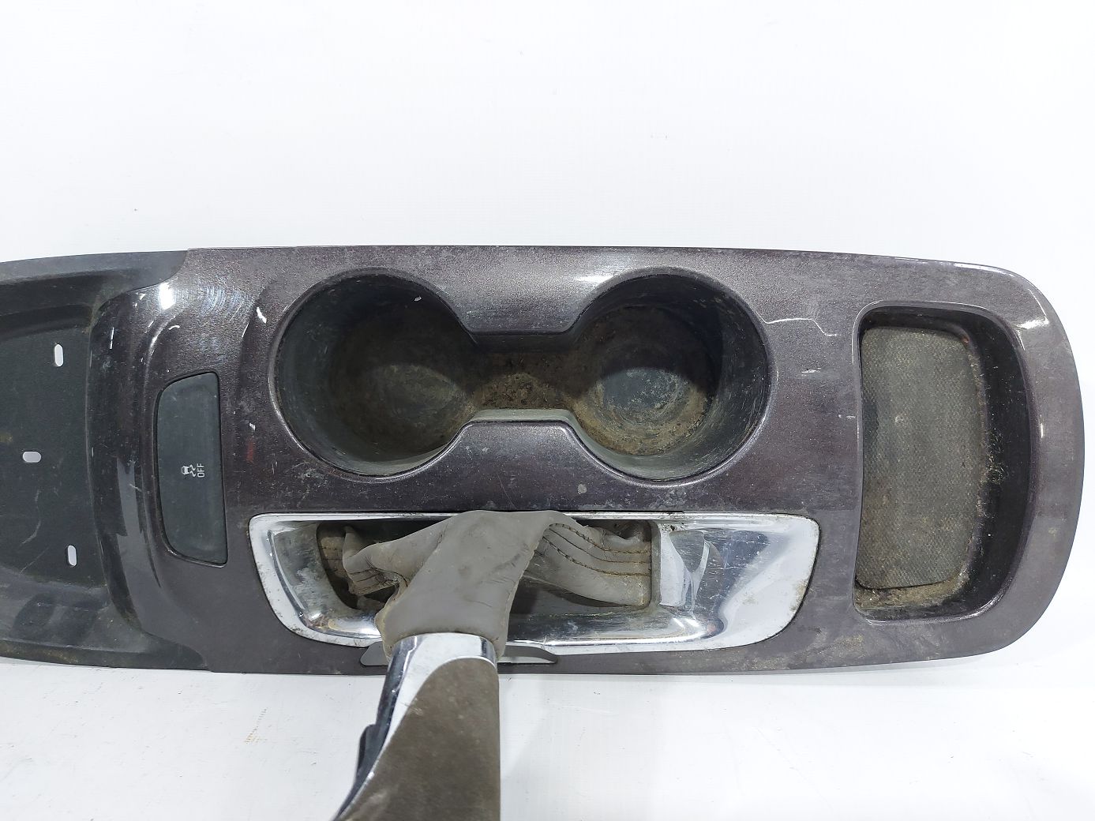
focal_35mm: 24
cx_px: 548
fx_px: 759
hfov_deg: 71.6
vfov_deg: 56.8
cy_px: 410
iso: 125
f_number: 1.8
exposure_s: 1/50
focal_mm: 5.23
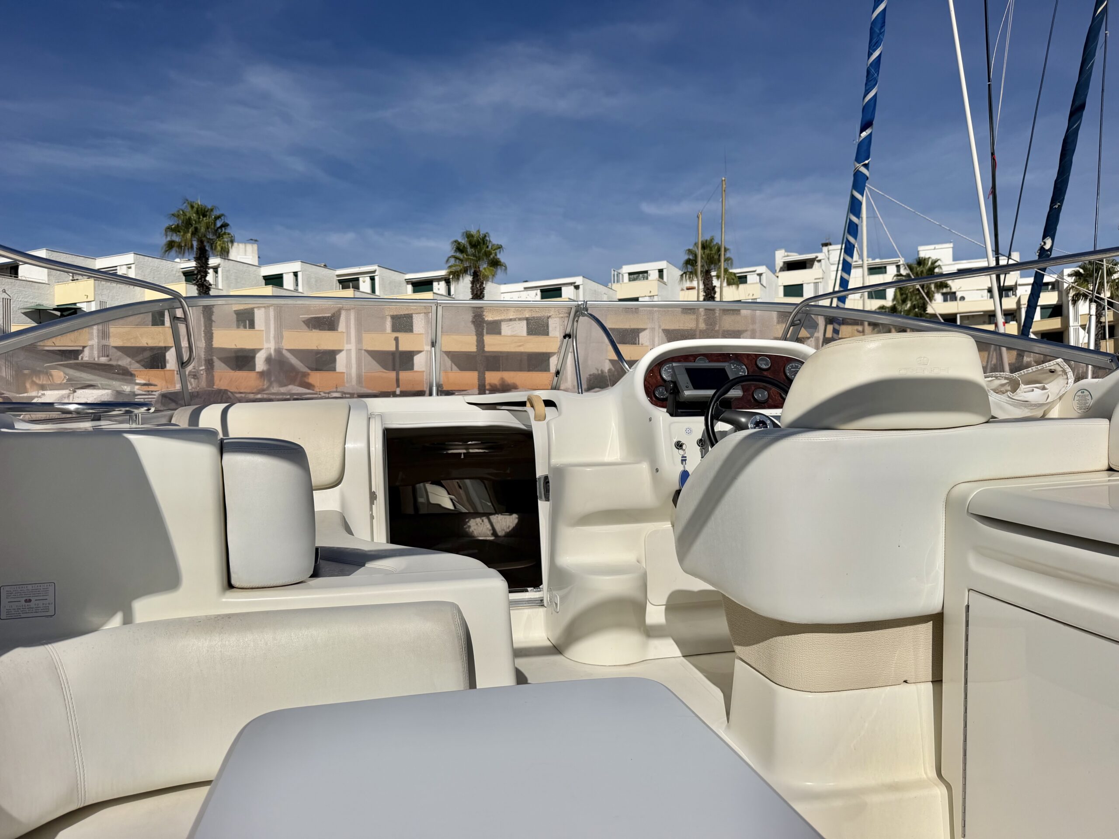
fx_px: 776
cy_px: 420
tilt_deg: -0.2
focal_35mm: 24
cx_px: 560
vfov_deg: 56.8
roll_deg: +1.8
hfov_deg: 71.6
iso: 80
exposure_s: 1/32258
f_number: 1.78
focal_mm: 6.76
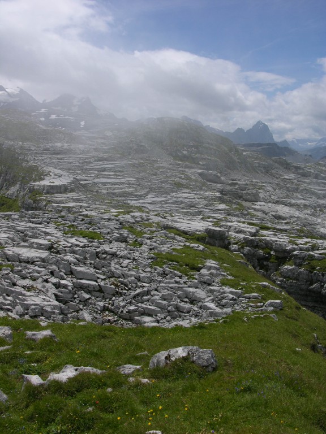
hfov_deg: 40.7
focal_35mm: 35
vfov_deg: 52.6
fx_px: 439
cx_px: 163
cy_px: 217
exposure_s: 1/285
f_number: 8
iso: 50
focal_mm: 8.9
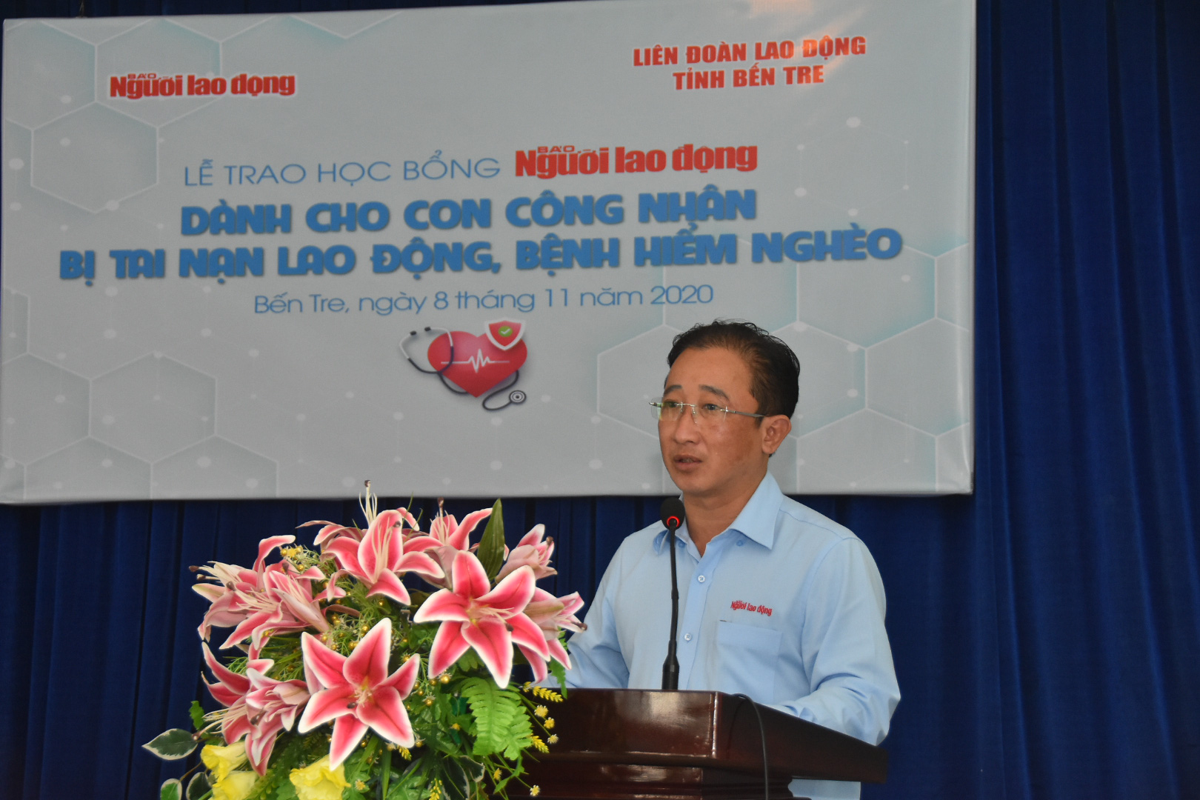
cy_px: 400
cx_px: 600
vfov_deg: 16.6
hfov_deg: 24.6
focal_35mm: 82
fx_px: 2750
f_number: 4.8
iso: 1800
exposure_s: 1/200
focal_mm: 55
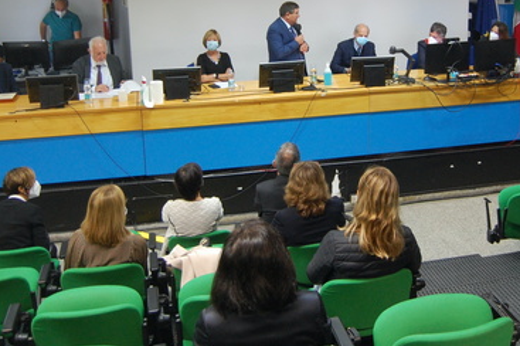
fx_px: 664
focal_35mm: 46
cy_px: 74
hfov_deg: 42.5
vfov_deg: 28.6
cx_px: 317
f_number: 3.5
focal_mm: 18
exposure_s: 1/20
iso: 800
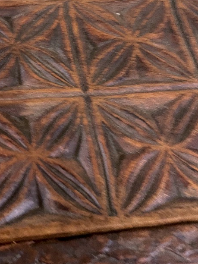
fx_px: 389
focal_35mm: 51
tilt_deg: -64.3
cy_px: 144
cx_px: 45
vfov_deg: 37.5
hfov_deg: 28.1
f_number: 1.6
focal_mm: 4.2
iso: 400
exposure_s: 1/33
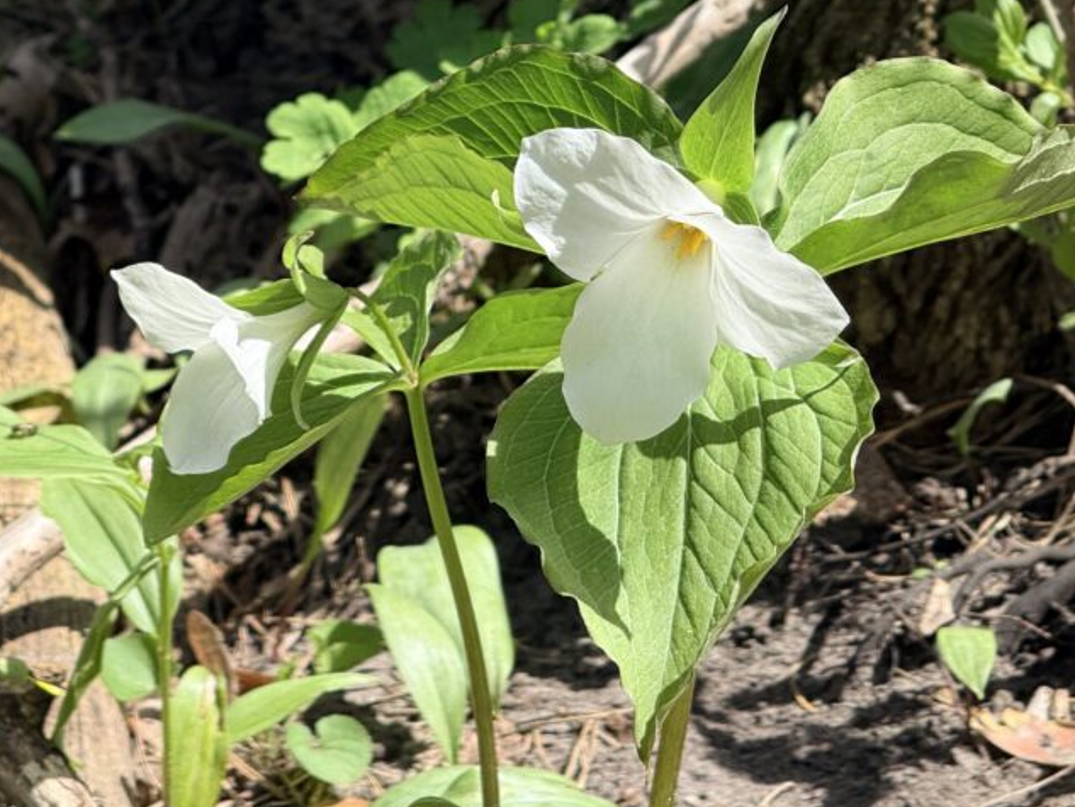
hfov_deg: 10.2
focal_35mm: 194
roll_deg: -0.1
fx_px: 6026
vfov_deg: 7.7
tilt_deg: -15.6
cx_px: 532
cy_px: 206
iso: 64
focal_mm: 15.66
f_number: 2.8
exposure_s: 1/793
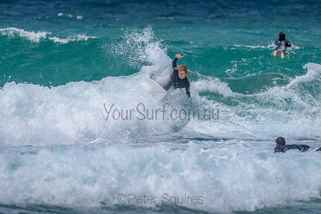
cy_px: 84
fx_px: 5478
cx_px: 149
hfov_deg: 3.4
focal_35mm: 614
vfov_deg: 2.2
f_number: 5.6
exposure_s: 1/2000
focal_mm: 500
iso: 100
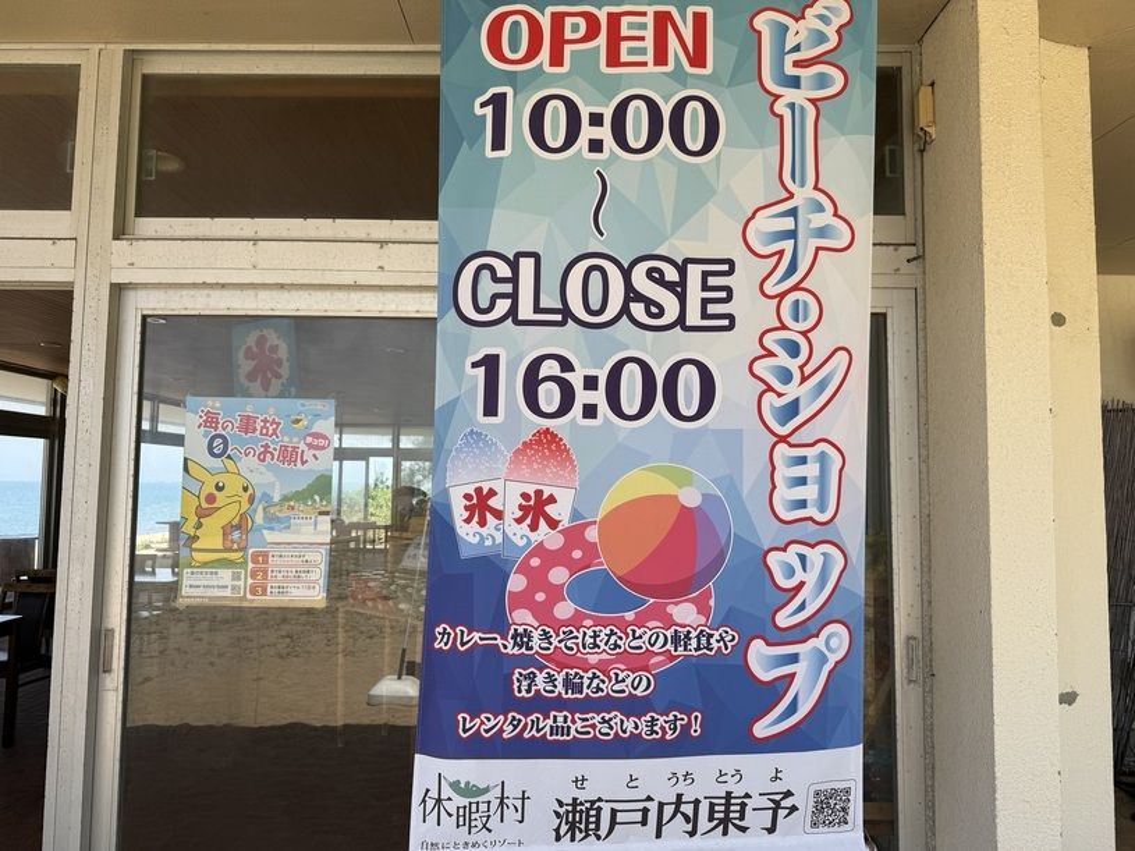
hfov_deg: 71.6
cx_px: 568
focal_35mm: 24
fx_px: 787
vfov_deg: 56.8
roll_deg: -0.5
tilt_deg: +3.1
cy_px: 426
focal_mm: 6.76
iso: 80
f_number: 1.78
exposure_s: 1/2110
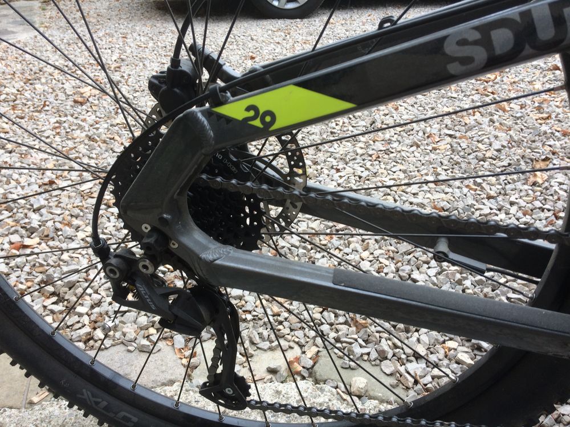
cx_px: 285
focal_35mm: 29
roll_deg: +0.6
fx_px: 478
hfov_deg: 61.7
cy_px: 214
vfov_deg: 48.2
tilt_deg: -28.6
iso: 40
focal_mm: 4.15
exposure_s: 1/100
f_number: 2.2
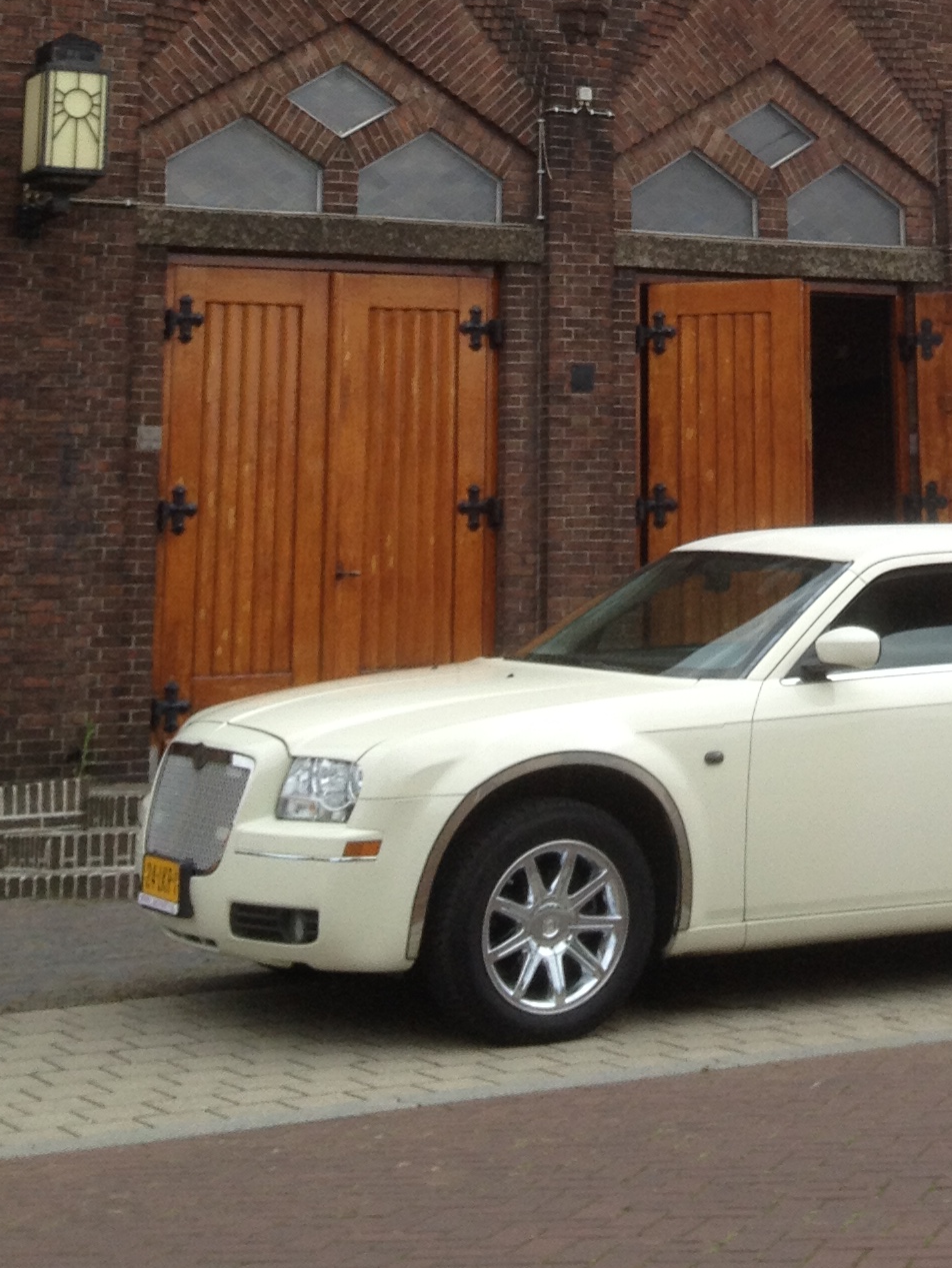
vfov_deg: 20.9
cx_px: 1020
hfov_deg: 16.0
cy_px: -71
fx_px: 3300
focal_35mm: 90
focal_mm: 4.28
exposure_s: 1/642
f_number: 2.4
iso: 50
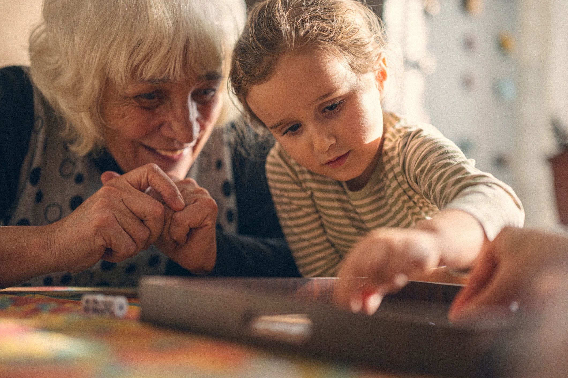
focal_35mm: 50
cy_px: 189
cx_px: 284
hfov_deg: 39.6
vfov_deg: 27.0
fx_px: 789
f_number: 1.6
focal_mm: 50
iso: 320
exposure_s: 1/400
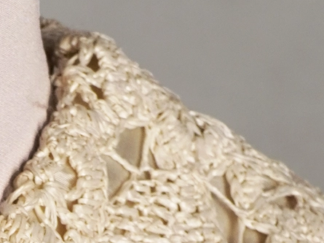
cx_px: -216
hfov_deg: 6.5
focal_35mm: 299
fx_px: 2796
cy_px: 764
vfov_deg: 4.7
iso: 320
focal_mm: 32
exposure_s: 1/60
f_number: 6.3
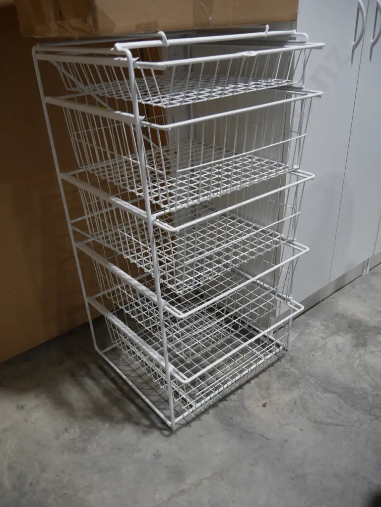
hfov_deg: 49.7
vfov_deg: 63.4
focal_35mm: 28
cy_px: 254
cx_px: 190
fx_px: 411
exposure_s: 1/80
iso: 200
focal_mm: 14
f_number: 3.5
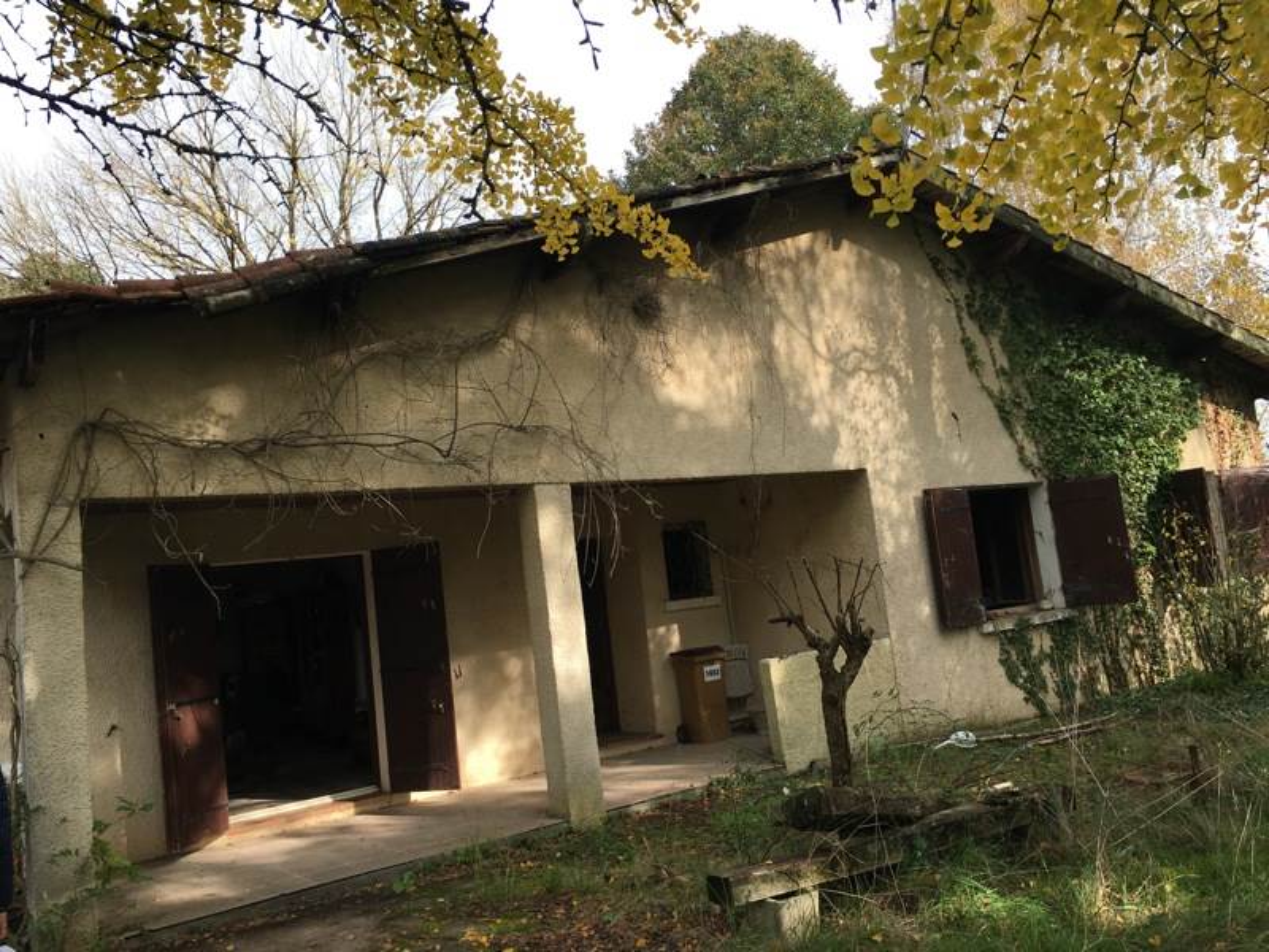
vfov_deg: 48.2
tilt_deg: +7.4
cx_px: 634
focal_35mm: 29
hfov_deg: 61.7
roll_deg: +6.4
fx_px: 1063
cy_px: 476
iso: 25
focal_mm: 4.15
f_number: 2.2
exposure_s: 1/455
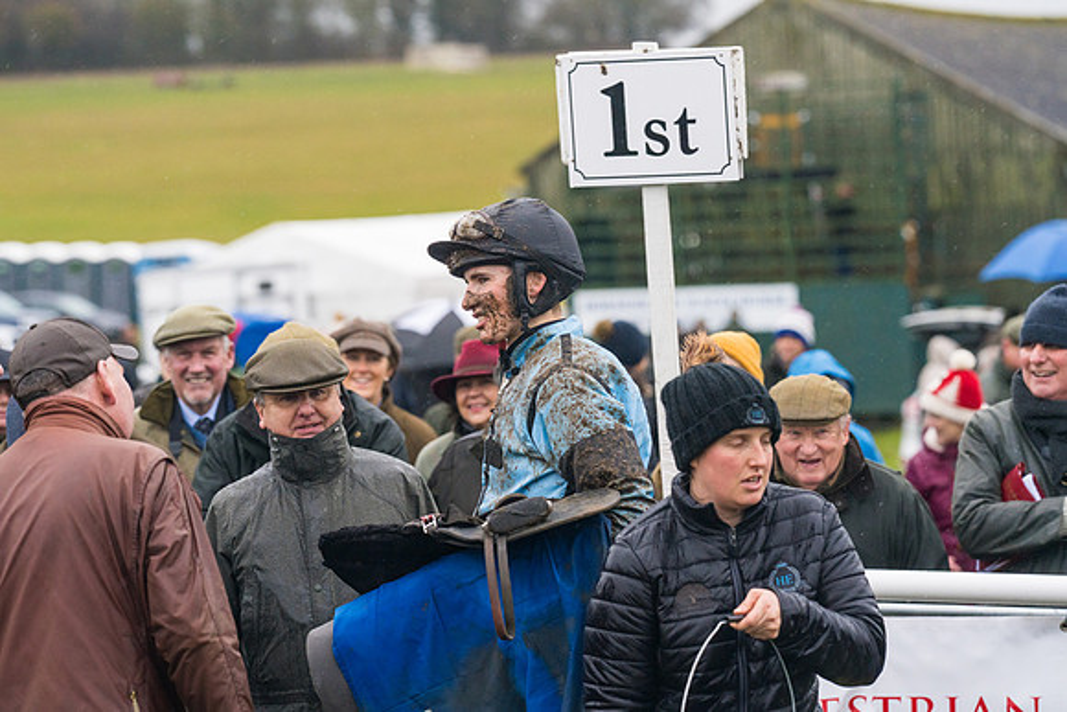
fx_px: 4002
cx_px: 534
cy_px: 356
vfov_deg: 10.2
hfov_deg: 15.2
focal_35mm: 135
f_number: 4
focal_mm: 135
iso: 2000
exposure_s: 1/1250
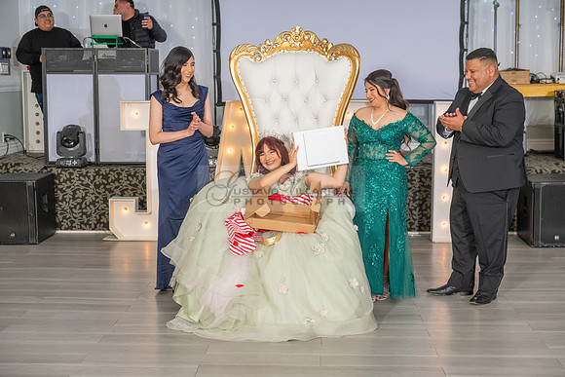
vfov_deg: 23.4
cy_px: 188
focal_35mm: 58
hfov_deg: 34.5
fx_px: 910
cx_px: 282
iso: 500
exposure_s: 1/200
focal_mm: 58
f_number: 3.5
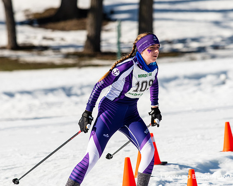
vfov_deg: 3.1
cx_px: 112
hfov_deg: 3.8
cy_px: 93
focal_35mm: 507
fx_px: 3494
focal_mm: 300
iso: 400
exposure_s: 1/2000
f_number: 7.1
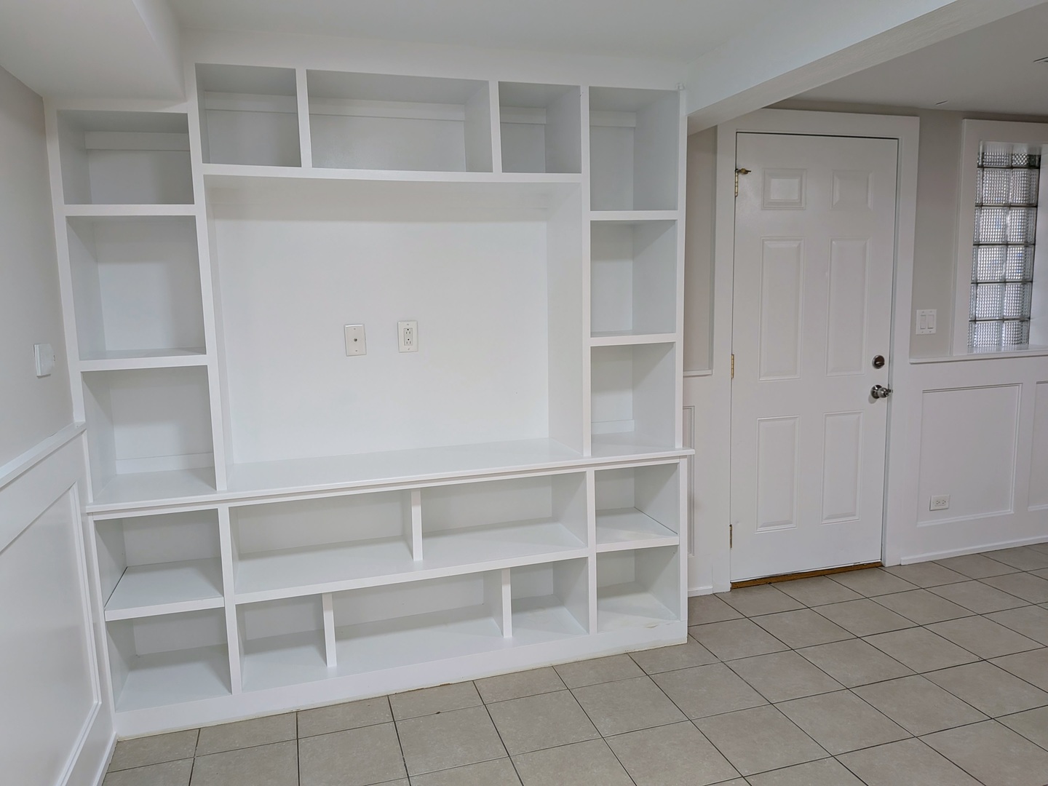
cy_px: 393
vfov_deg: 56.8
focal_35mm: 24
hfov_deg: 71.6
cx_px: 524
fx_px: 727
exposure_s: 1/23.8
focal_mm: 4.53
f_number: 1.7
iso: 73
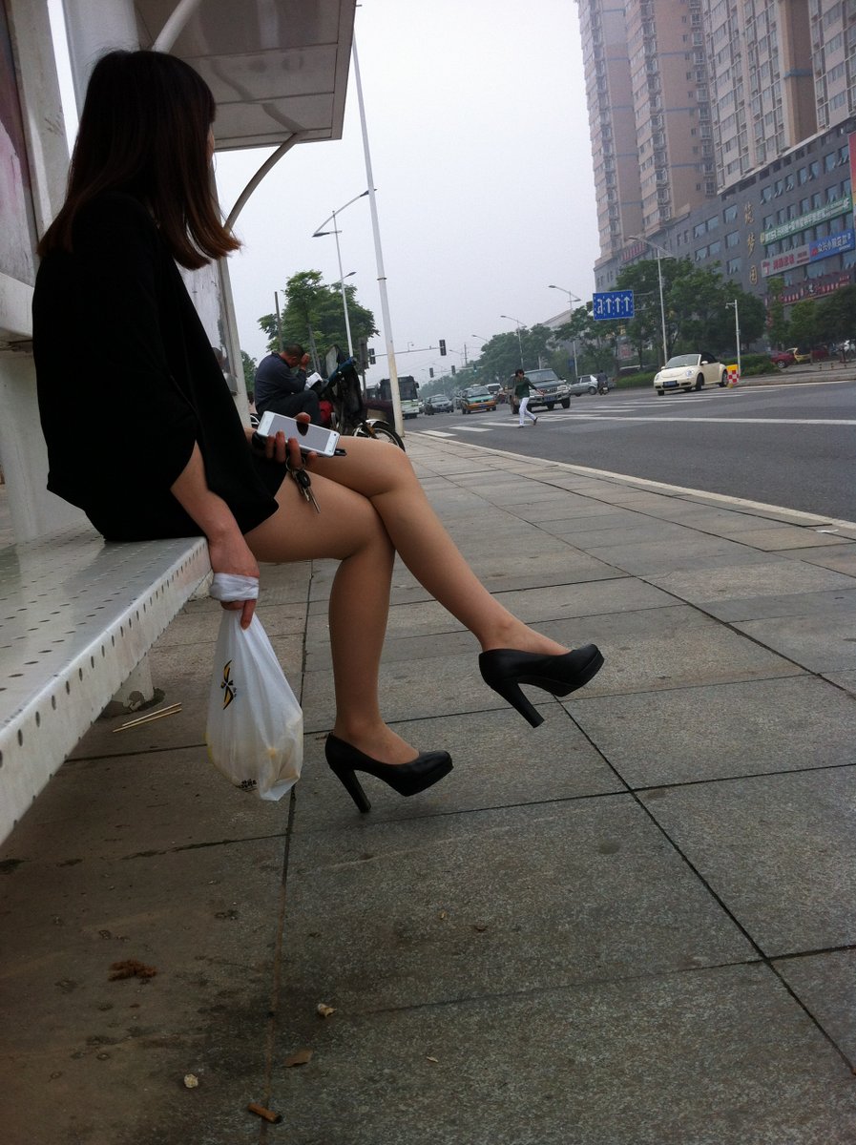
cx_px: 428
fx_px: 1156
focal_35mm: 35
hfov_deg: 40.6
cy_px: 572
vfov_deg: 52.7
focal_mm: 3.85
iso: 80
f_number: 2.8
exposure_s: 1/503
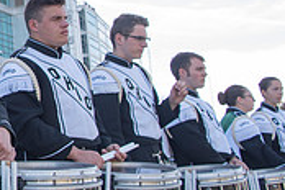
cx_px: -154
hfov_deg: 21.1
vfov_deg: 16.8
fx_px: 633
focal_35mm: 80
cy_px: 20
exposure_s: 1/640
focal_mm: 24
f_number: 5
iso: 400
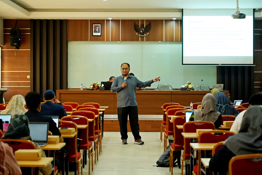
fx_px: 568
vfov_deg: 17.5
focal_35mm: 78
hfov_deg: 26.0
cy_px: 88
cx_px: 130
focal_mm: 77
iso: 4000
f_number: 4
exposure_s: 1/125
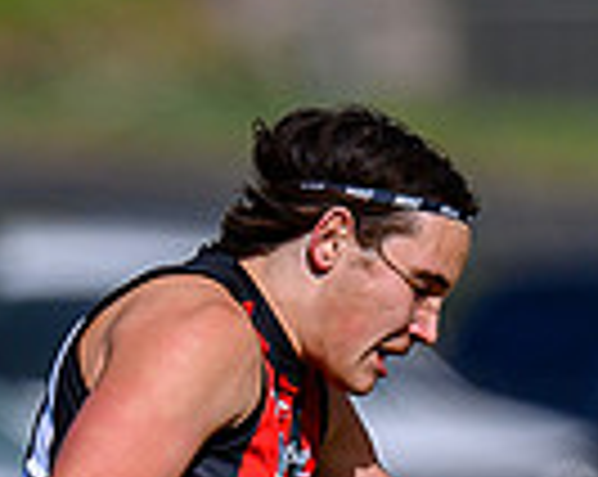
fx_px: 63321
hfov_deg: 0.5
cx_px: -26
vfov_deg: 0.4
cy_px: 1276
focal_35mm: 3583
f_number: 4
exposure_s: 1/2500
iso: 100
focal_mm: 500
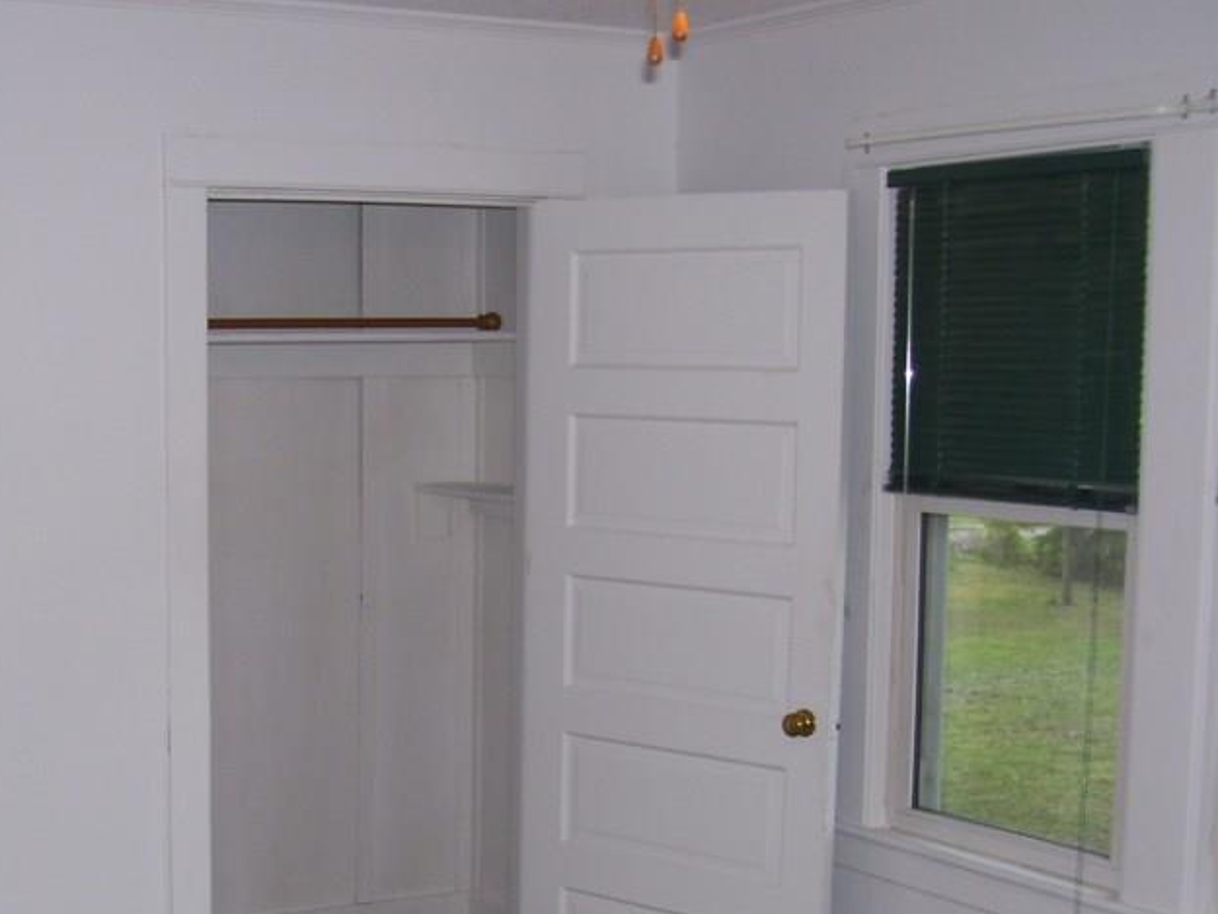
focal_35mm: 59
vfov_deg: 24.6
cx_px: 298
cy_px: 684
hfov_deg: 32.1
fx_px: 2076
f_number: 2.7
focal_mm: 6
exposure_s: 1/60
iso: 80
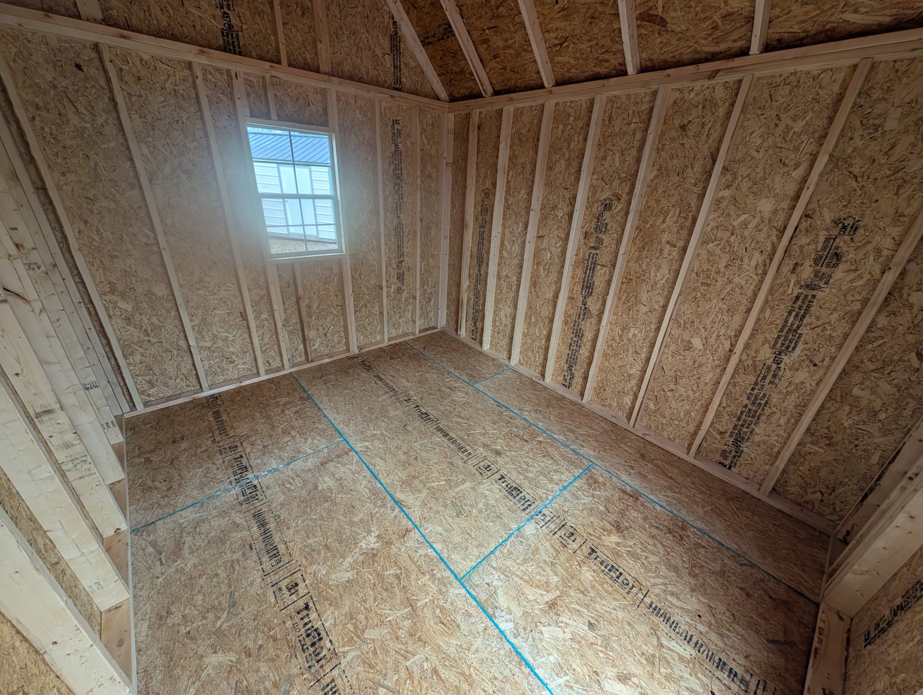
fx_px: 320
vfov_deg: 94.6
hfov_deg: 110.5
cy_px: 348
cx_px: 462
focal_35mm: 12
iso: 93
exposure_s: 1/248
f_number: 1.95
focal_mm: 2.23
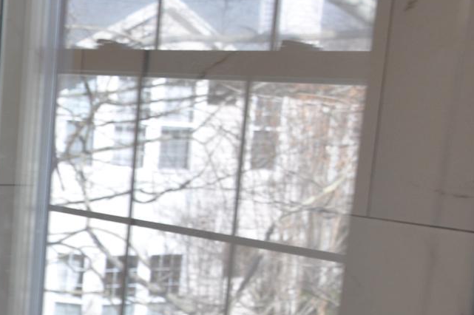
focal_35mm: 101
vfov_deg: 13.2
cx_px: -91
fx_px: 1323
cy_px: 376
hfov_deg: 19.2
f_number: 6.3
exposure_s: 1/40
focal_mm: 21
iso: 200
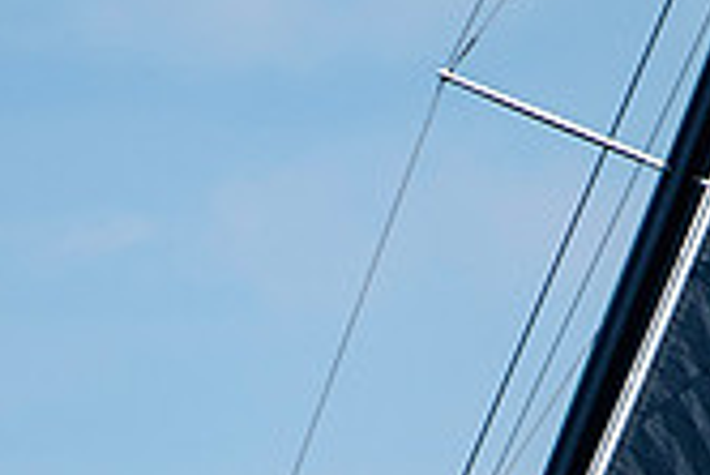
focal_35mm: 2392
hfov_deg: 0.9
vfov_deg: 0.6
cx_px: 537
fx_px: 47216
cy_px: 878
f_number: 5.6
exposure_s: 1/2000
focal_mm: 400
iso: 400
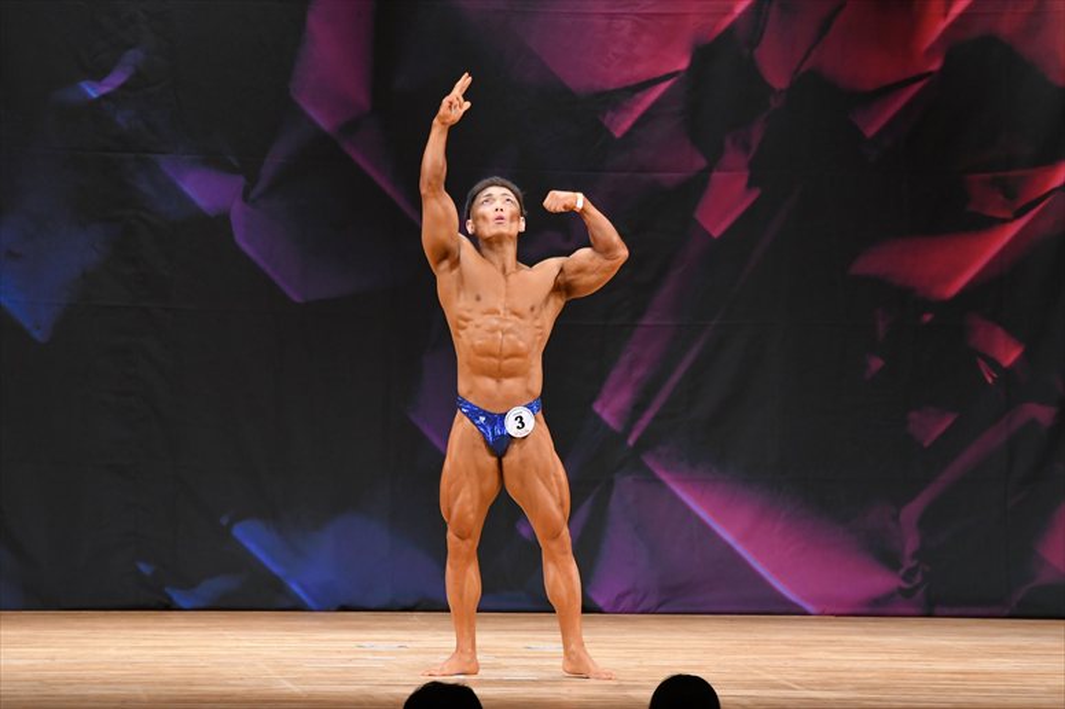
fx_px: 7097
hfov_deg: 8.6
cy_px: 354
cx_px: 532
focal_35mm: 240
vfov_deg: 5.7
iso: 3200
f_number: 5.6
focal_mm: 160
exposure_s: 1/400
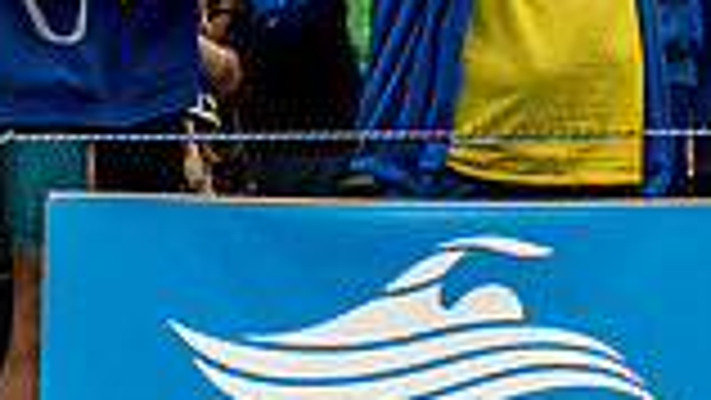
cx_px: -406
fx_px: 14446
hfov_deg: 2.8
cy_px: -130
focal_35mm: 766
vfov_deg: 1.6
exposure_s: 1/400
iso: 1250
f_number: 2.8
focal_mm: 64
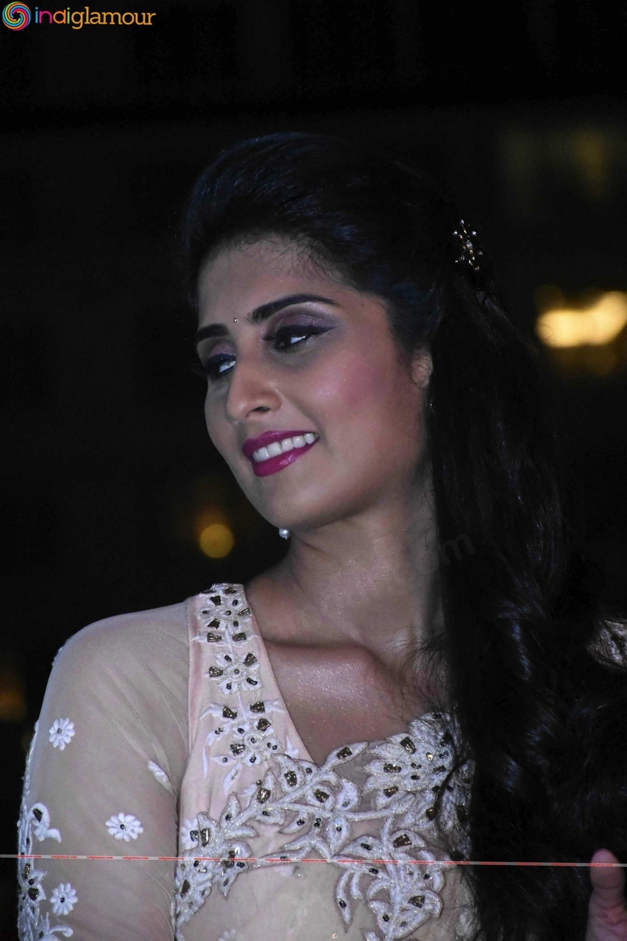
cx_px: 314
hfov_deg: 6.5
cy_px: 470
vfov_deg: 9.8
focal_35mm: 210
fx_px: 5486
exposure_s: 1/125
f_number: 6.3
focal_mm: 140
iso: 10000
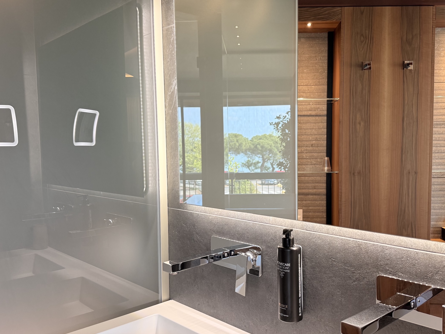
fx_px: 424
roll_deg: +0.8
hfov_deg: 55.3
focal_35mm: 33
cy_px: 177
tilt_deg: -2.7
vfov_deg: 42.9
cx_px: 243
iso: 160
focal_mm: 6.76
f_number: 1.78
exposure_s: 1/100
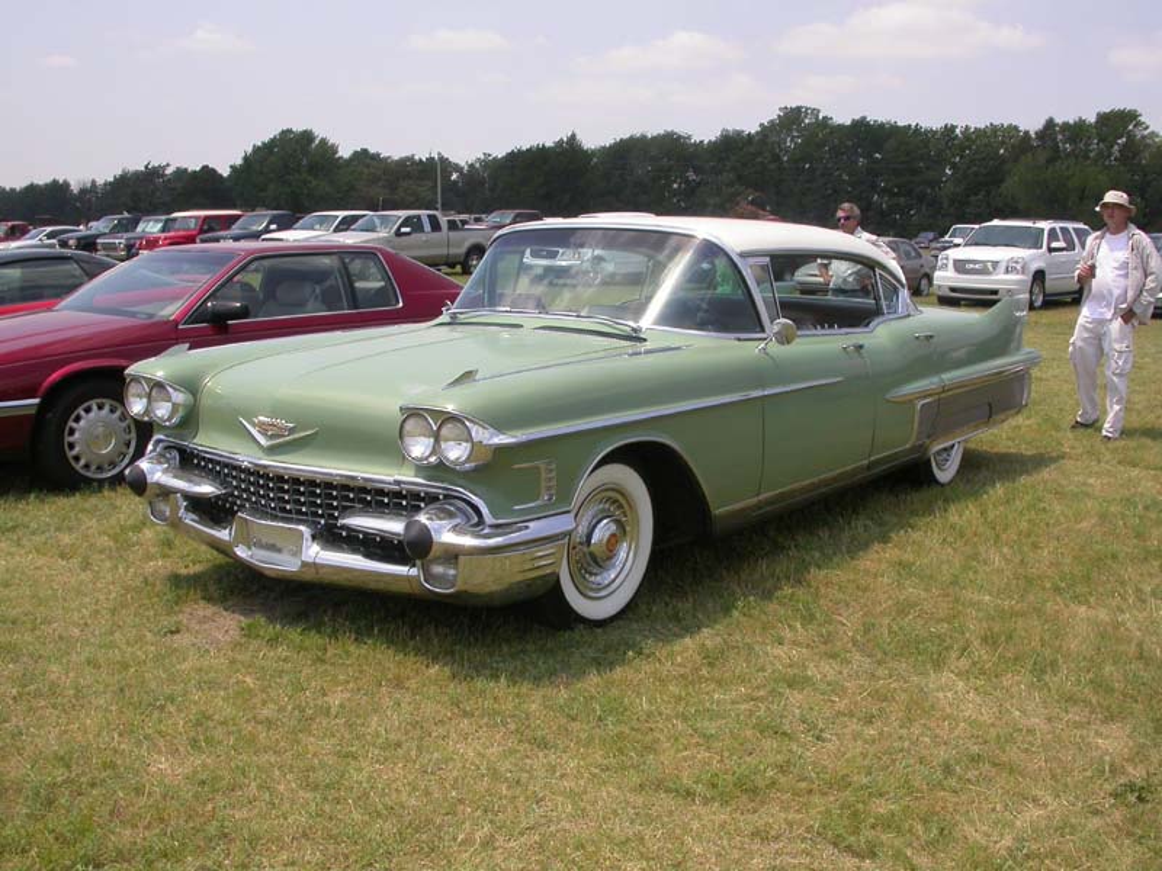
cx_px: 581
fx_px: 1276
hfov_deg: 49.0
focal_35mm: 38
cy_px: 436
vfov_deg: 37.7
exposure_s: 1/282
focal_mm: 7.85
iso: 100
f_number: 7.5
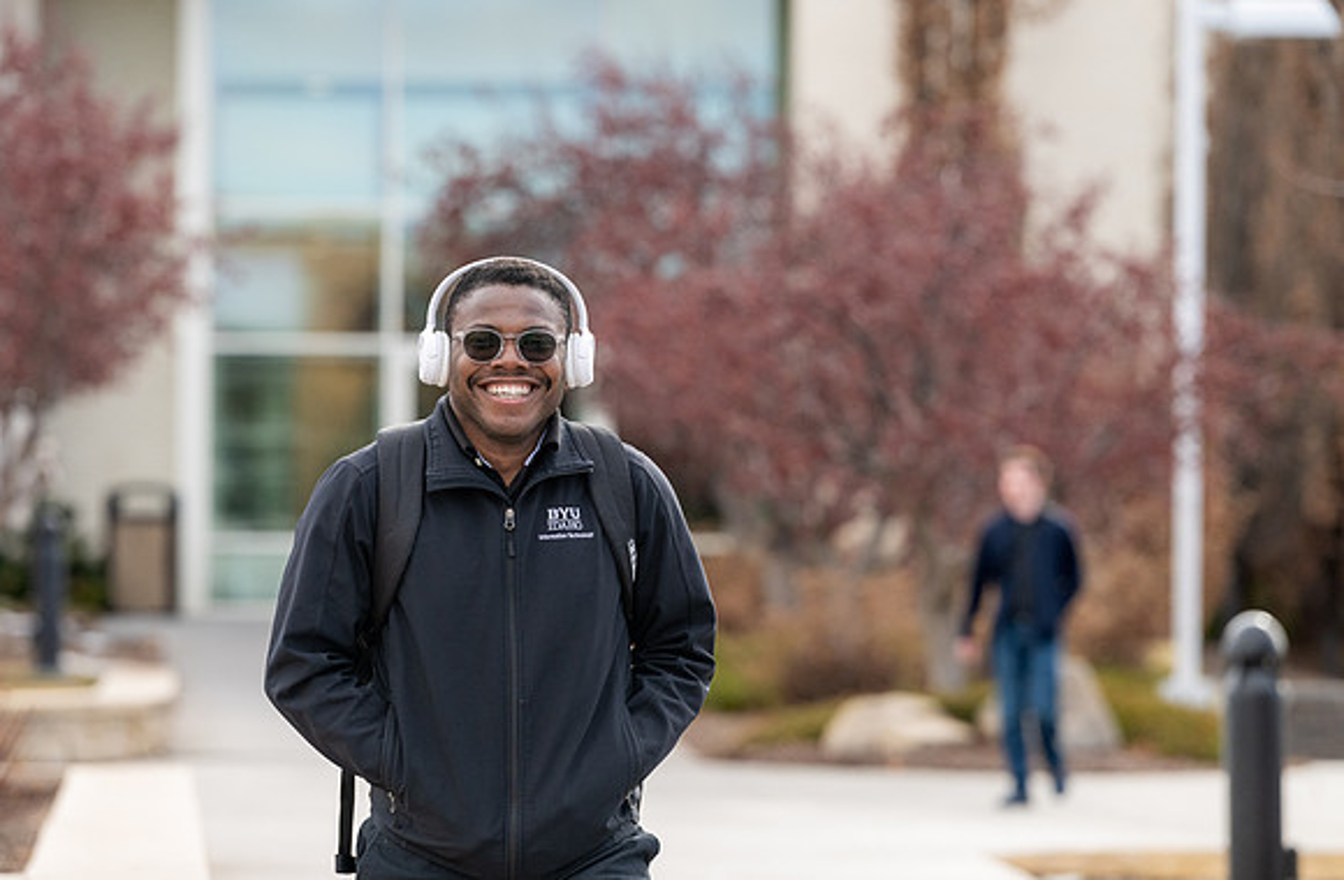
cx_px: 648
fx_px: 8104
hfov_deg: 9.5
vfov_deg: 6.2
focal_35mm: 218
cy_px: 394
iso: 1000
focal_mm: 200
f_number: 5
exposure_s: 1/1600
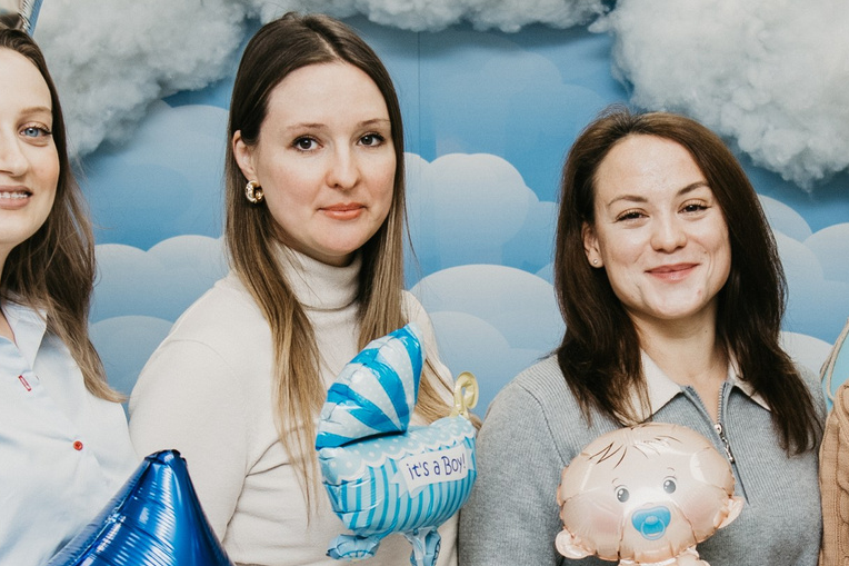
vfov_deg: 11.9
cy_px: 502
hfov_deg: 17.9
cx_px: 579
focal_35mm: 114
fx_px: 2688
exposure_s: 1/160
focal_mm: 34
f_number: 4
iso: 160
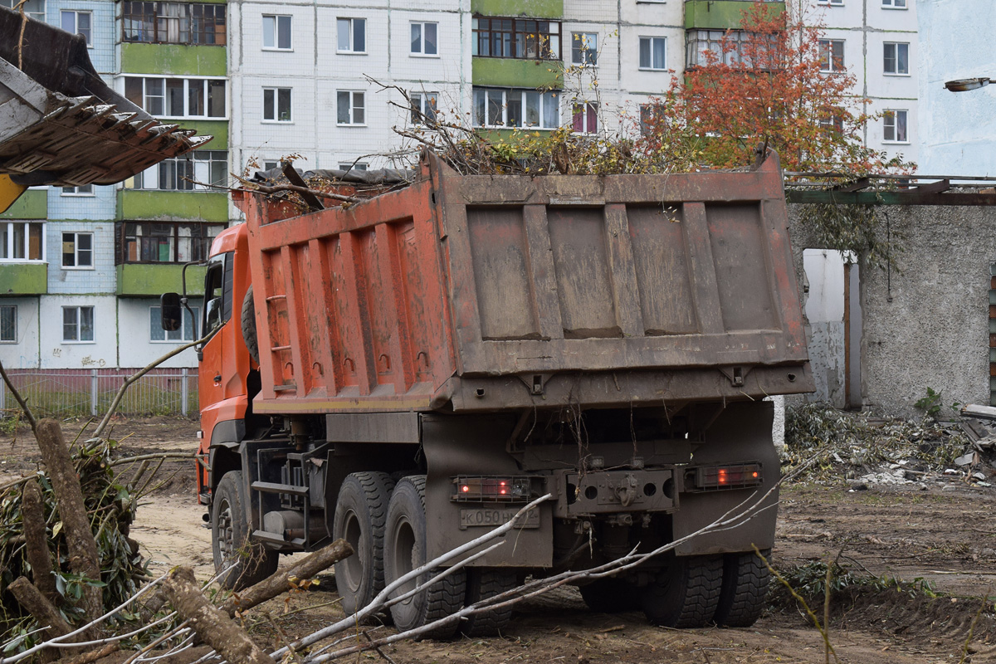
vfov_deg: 16.6
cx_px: 498
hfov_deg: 24.6
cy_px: 332
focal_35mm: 82
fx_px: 2282
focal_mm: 55
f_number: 8
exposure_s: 1/200
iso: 400
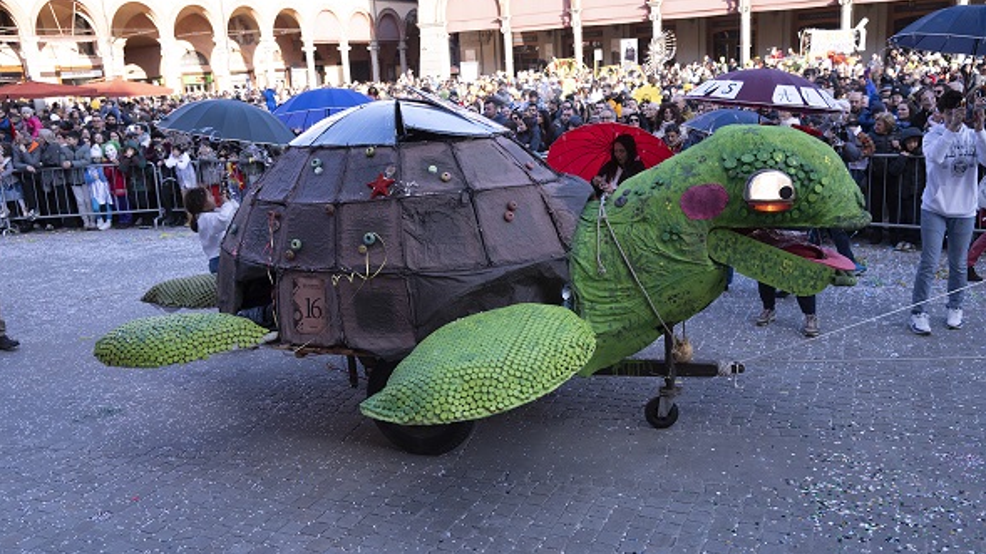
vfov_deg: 36.6
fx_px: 836
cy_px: 256
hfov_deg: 61.0
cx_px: 497
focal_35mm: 32
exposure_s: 1/800
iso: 1250
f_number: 5.6
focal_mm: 30
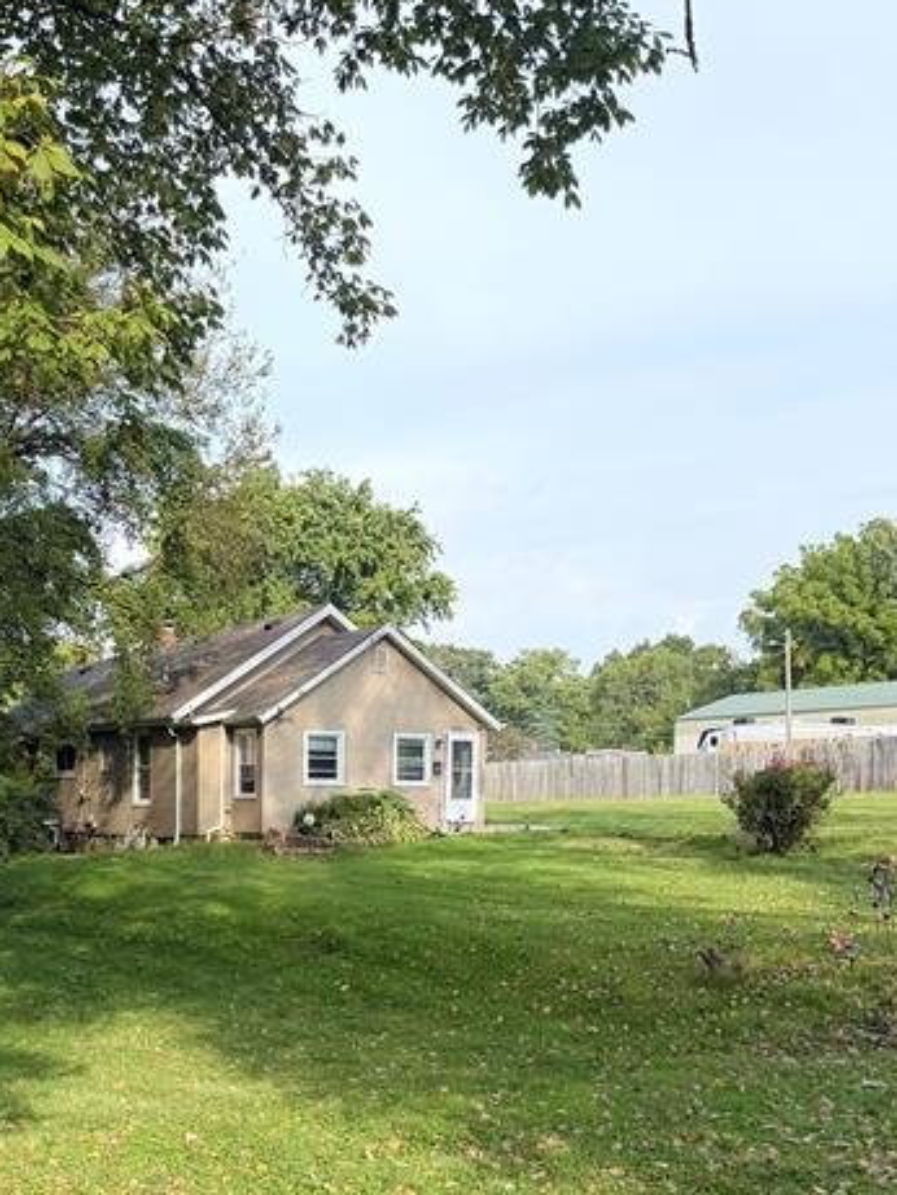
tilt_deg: -4.5
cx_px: 239
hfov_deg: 35.3
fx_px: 1381
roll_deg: -1.2
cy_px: 925
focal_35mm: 40
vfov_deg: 44.9
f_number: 1.78
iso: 80
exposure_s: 1/2110
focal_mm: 6.76
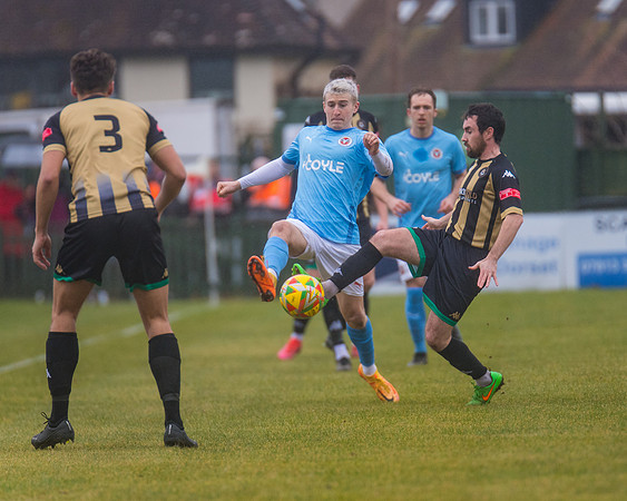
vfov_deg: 3.0
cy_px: 220
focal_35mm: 510
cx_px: 376
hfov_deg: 3.8
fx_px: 9459
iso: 1250
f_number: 4
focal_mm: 380
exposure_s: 1/1600
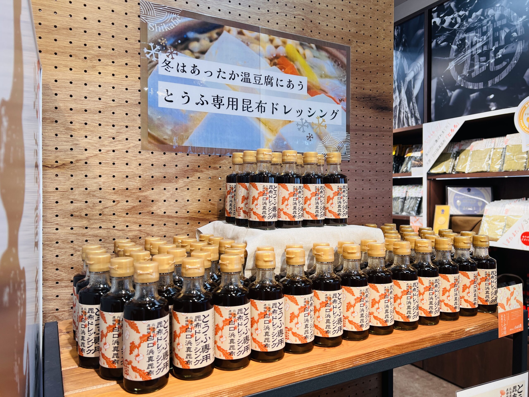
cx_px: 264
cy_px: 198
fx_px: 397
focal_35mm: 26
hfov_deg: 67.3
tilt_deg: -0.8
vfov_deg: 53.1
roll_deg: +0.4
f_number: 1.5
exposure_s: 1/114
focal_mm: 5.7
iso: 32
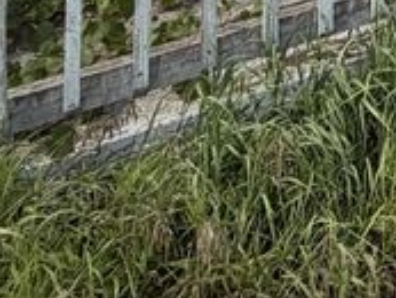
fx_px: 950
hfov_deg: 18.5
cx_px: 712
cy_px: -578
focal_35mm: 83
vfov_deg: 11.4
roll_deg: +0.5
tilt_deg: +0.9
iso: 20
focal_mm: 2.22
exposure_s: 1/1001
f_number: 2.2
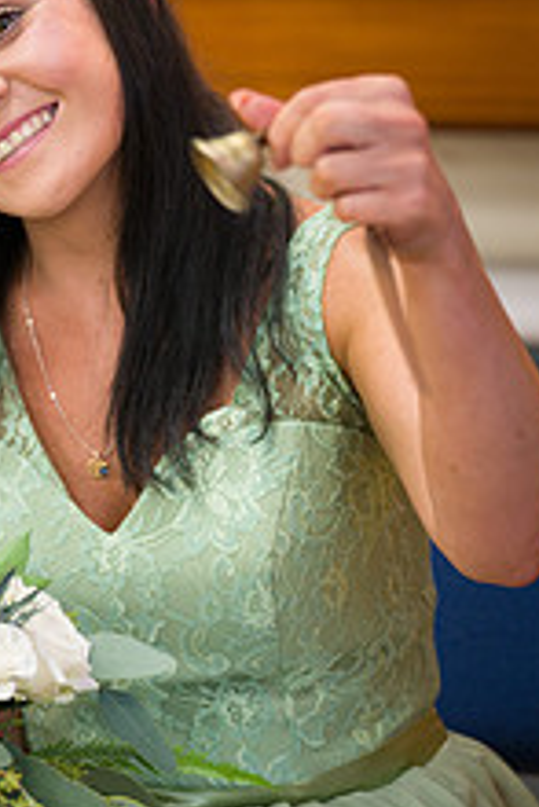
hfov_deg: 8.0
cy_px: 536
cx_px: 176
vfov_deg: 11.9
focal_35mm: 172
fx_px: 3856
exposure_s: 1/100
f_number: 2.8
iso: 800
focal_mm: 84
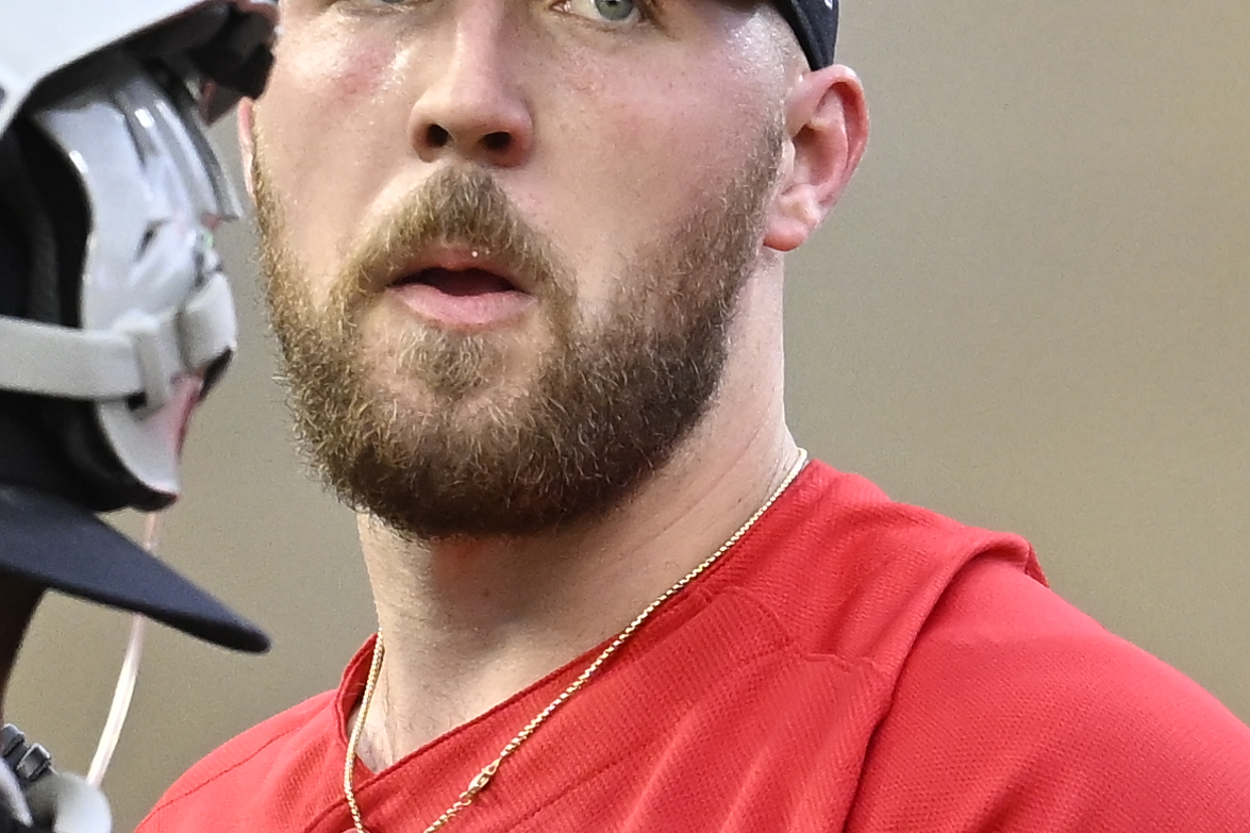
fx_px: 97549
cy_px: 1668
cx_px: 781
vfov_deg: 0.5
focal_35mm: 2810
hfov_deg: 0.7
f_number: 2.8
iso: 1600
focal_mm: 400
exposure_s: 1/2000
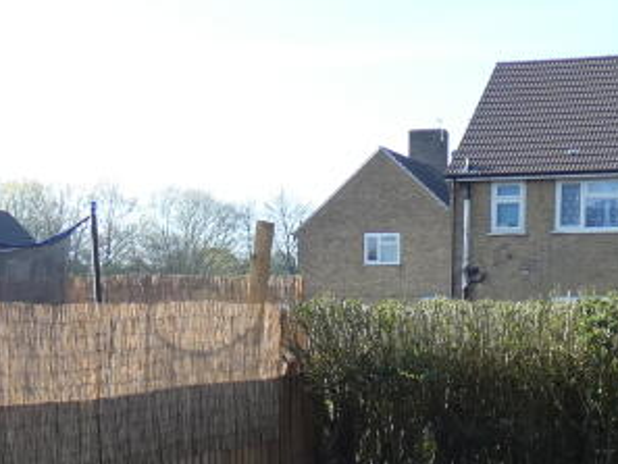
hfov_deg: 27.8
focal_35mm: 69
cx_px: 445
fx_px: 1232
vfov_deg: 20.2
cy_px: 533
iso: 80
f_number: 2.8
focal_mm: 3.6
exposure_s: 1/500
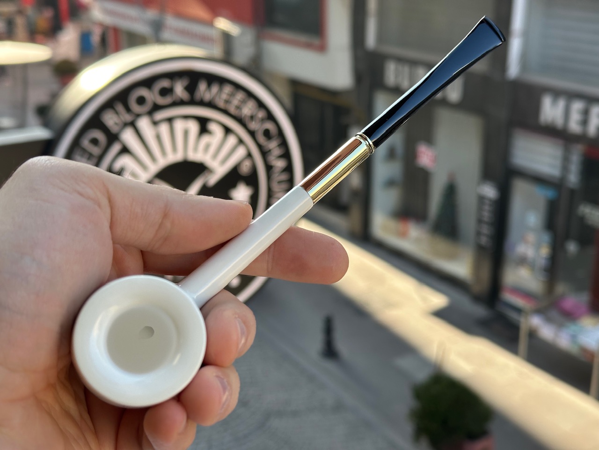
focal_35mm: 48
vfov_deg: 30.3
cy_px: 225
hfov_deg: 39.7
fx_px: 831
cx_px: 300
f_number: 1.78
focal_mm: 6.86
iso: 64
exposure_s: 1/412
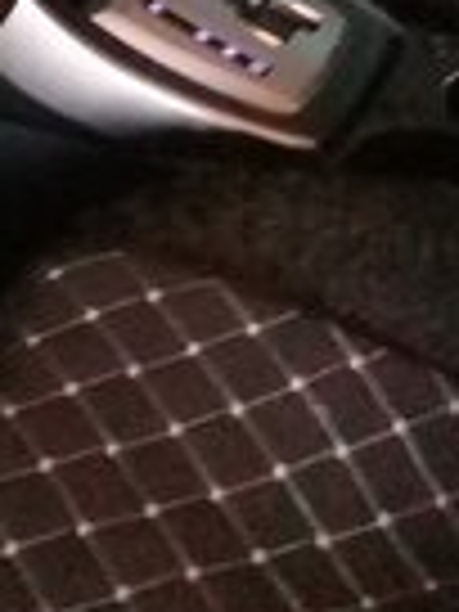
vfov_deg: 16.8
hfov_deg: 12.4
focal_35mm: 113
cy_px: -94
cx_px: -252
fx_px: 1998
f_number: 2.2
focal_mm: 3.3
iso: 1250
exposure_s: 1/17
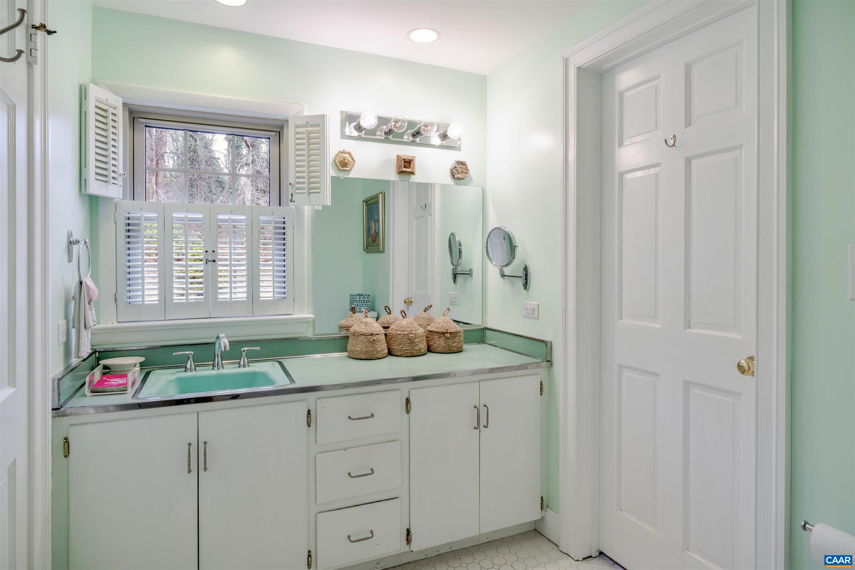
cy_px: 285
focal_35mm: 20
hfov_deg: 84.0
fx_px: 475
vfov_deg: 61.9
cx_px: 428
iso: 2000
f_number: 8
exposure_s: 1/60
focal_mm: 20
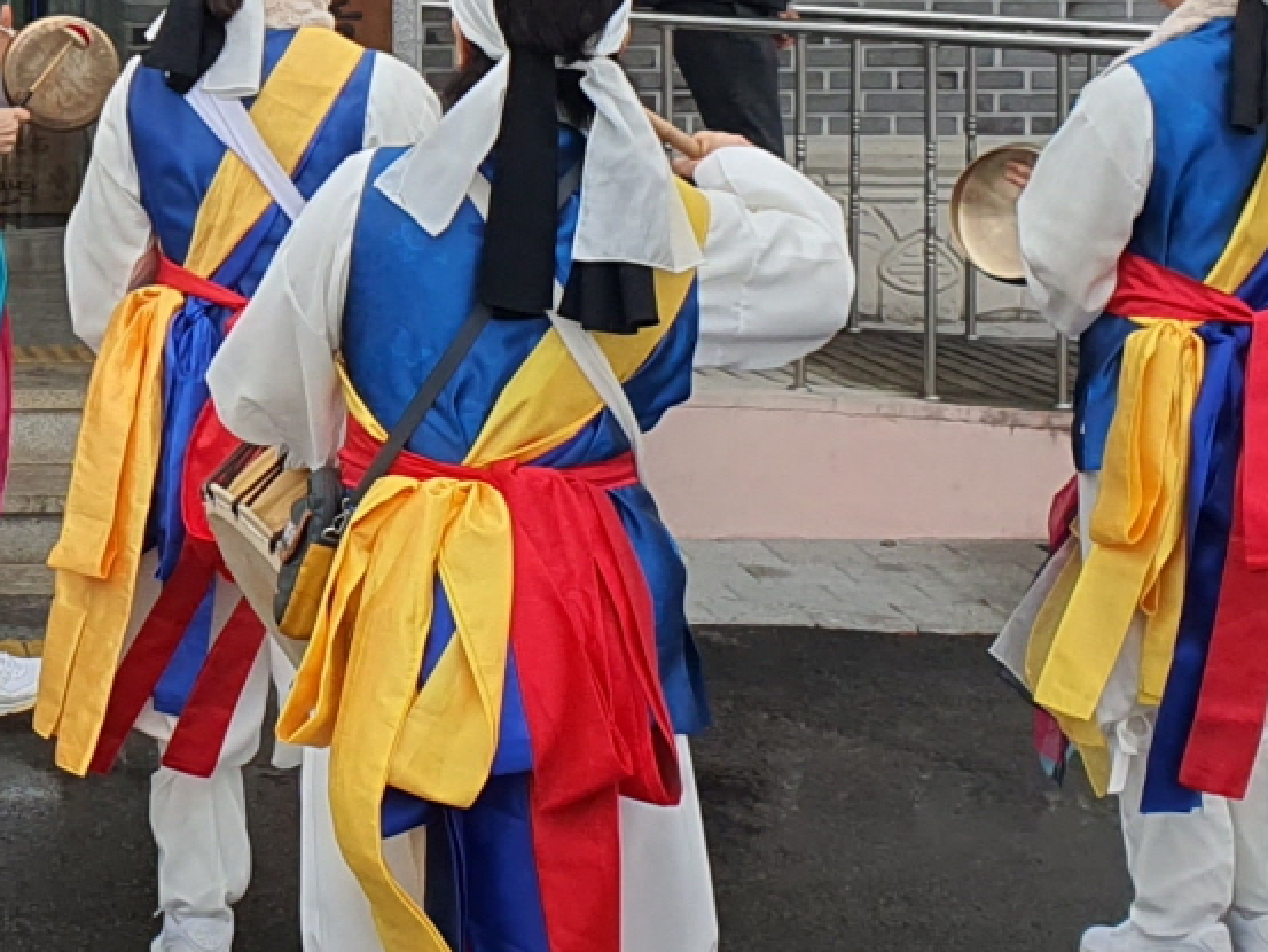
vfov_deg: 13.8
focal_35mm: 105
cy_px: -64
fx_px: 3847
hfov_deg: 17.6
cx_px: -349
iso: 50
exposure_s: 1/436
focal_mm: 4.3
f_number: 2.4
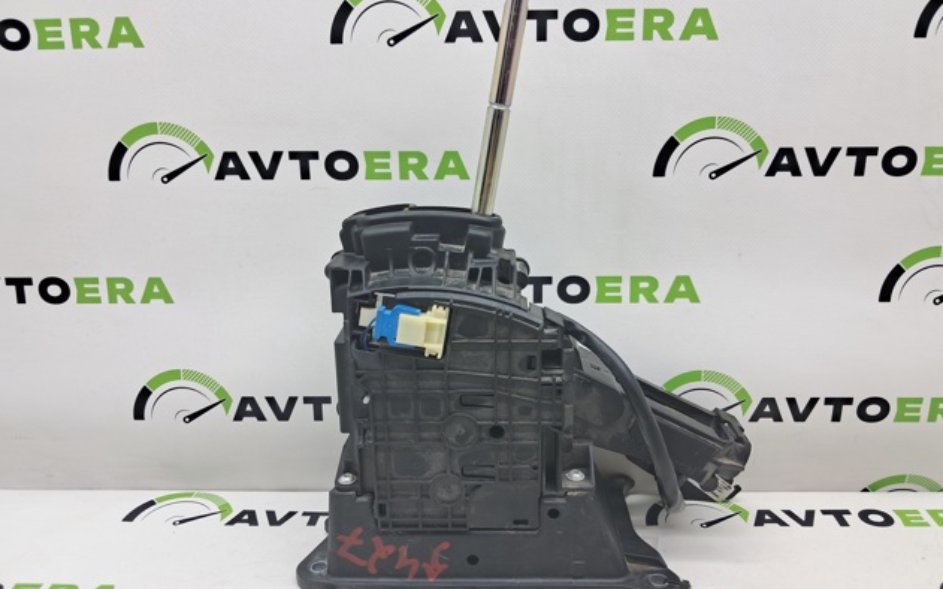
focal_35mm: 29
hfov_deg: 64.7
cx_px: 475
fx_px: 745
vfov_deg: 43.1
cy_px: 310
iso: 50
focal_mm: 4
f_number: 1.8
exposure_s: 1/50
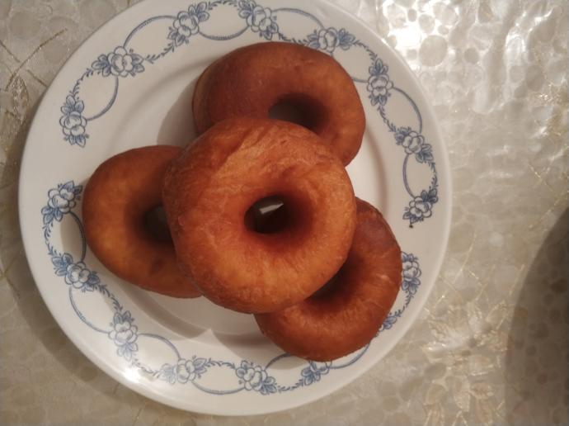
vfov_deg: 51.3
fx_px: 443
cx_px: 284
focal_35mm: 27
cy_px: 213
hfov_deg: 65.4
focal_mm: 3.82
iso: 308
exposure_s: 1/24
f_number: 1.8
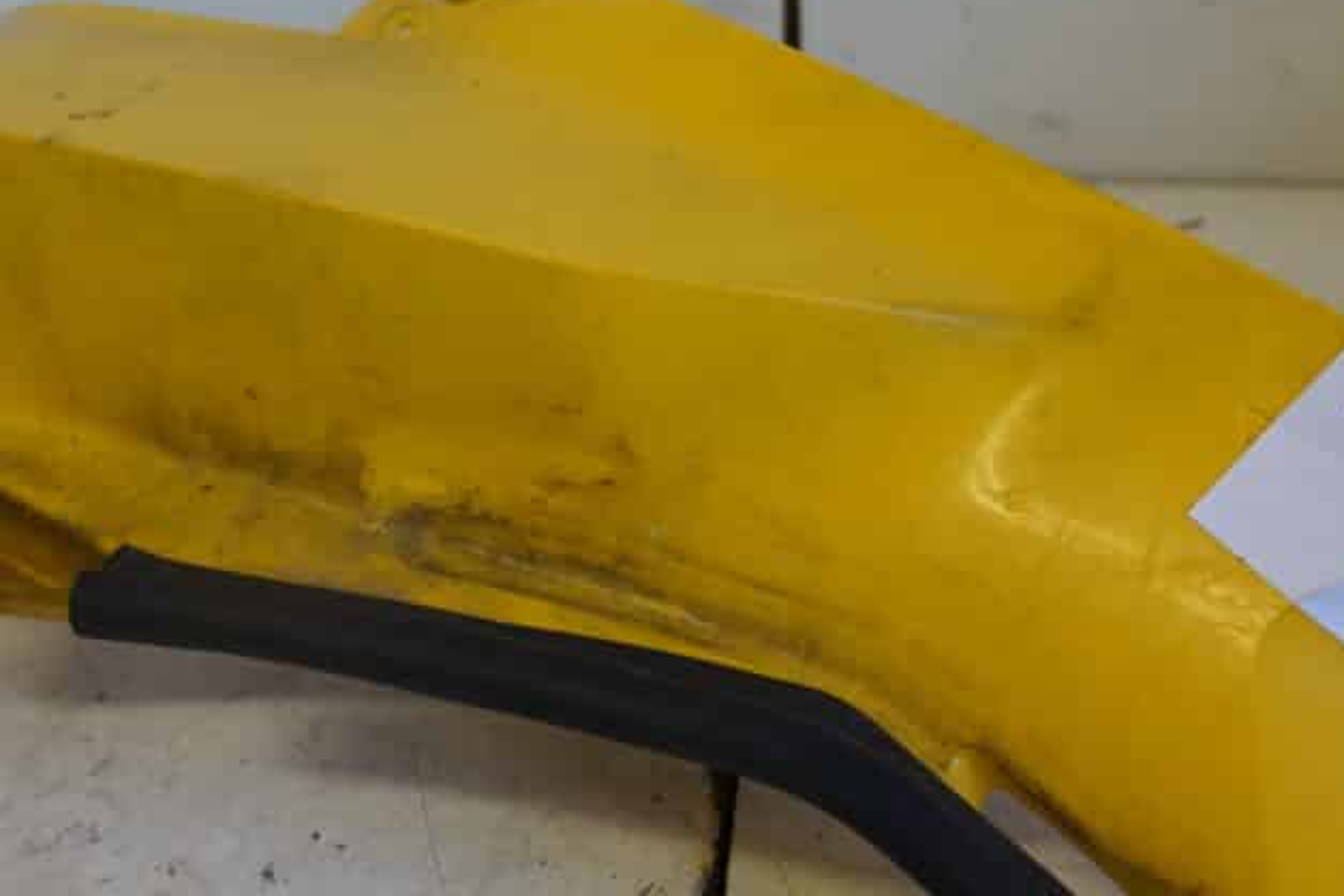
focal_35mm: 44
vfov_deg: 30.5
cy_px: 463
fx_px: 1643
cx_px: 685
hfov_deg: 44.5
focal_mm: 18
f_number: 4
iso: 400
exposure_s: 1/60
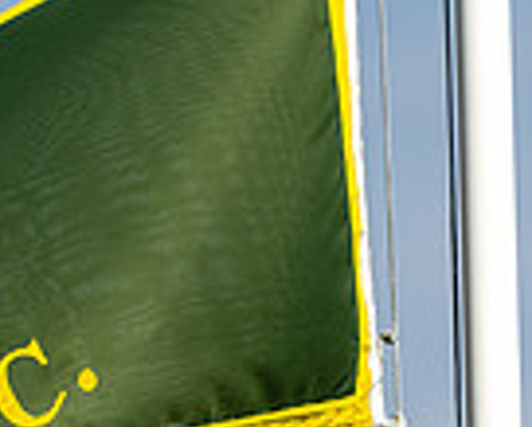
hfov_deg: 1.3
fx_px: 22989
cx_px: -554
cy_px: 369
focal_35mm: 1459
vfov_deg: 1.1
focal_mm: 300
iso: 400
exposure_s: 1/2500
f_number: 5
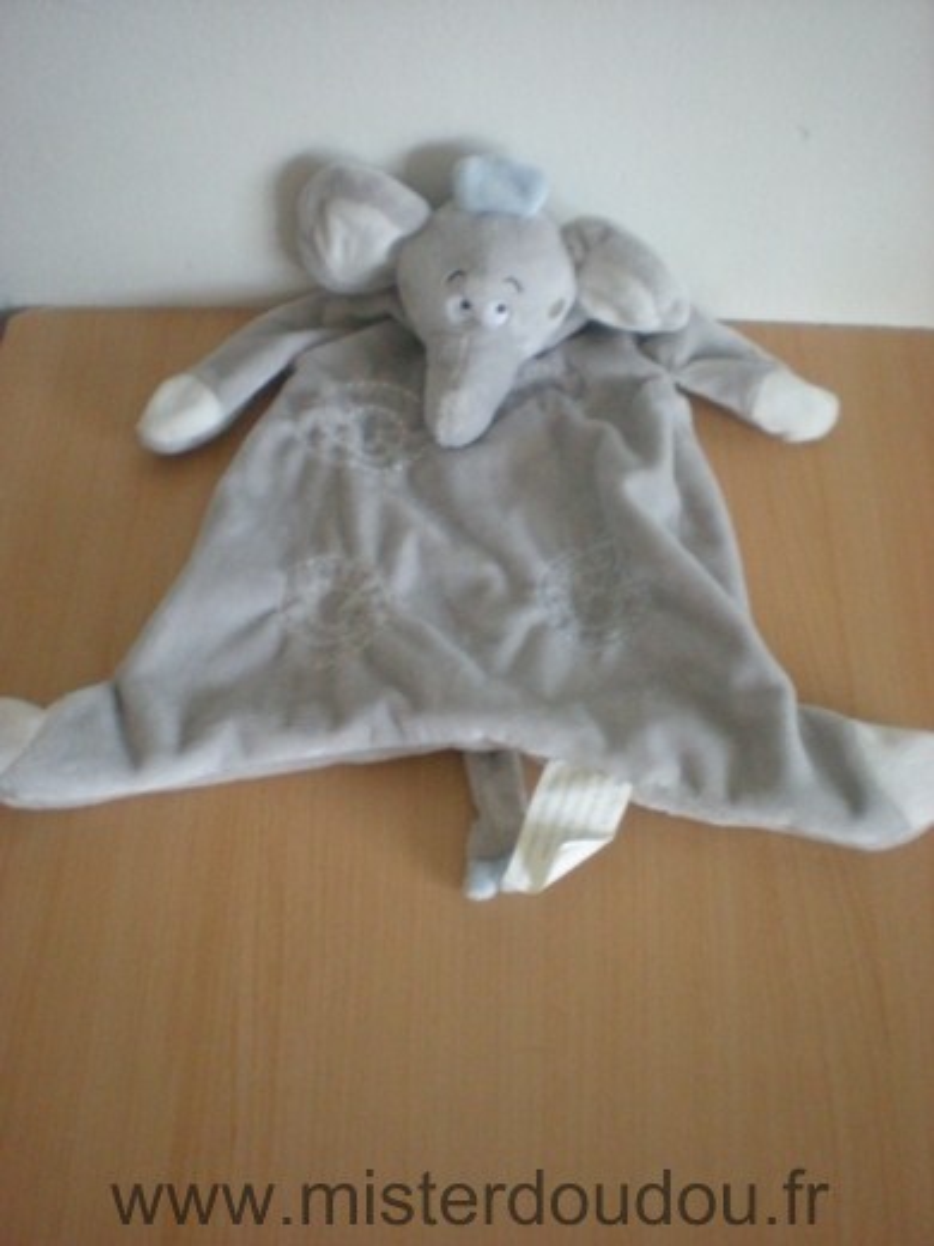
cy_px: 623
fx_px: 1367
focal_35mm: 38
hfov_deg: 37.7
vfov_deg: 49.0
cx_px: 467
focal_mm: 6.3
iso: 621
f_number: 3.1
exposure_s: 1/8
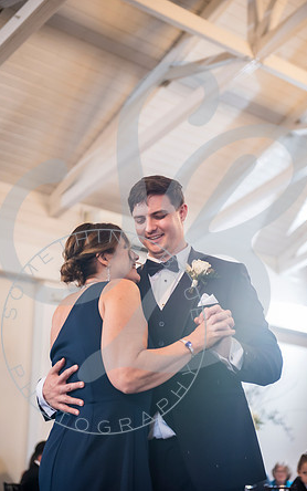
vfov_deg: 32.0
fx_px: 856
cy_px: 248
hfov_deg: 20.3
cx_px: 154
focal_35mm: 64
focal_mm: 62
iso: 1600
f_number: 2.8
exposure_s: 1/125
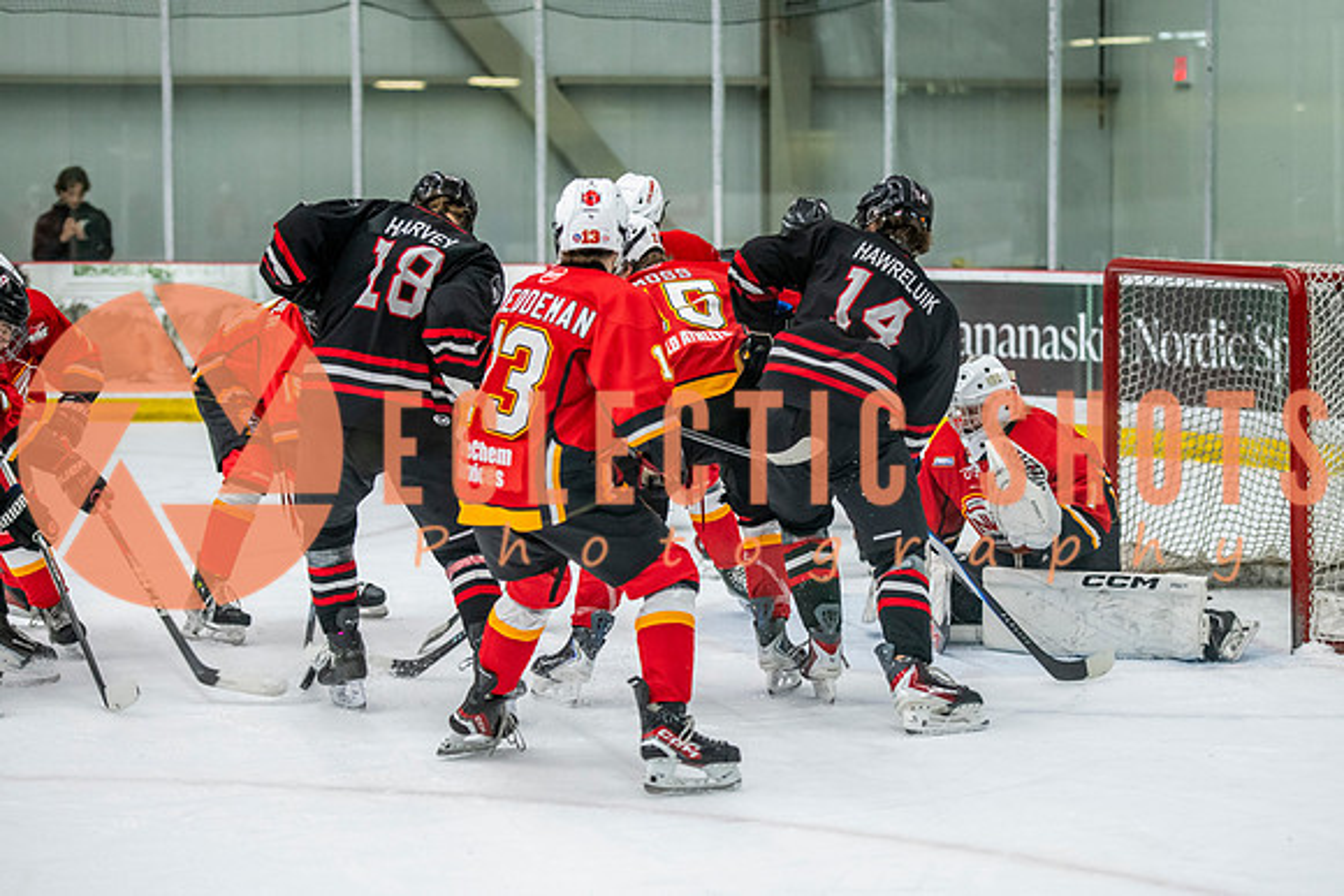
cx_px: 749
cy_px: 466
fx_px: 4066
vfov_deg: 12.6
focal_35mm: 109
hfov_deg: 18.8
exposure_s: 1/640
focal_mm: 95
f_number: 3.2
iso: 2000
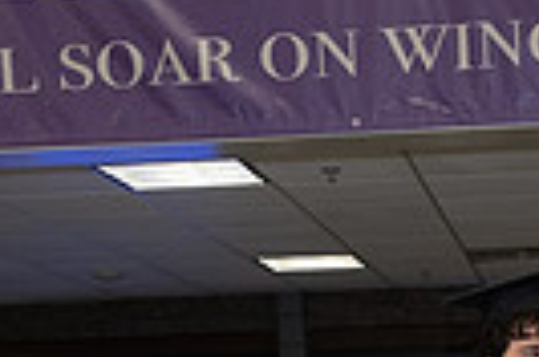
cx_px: 482
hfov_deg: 19.2
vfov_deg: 11.4
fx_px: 1568
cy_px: 769
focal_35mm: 105
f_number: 4
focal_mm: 16
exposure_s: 1/80
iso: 800
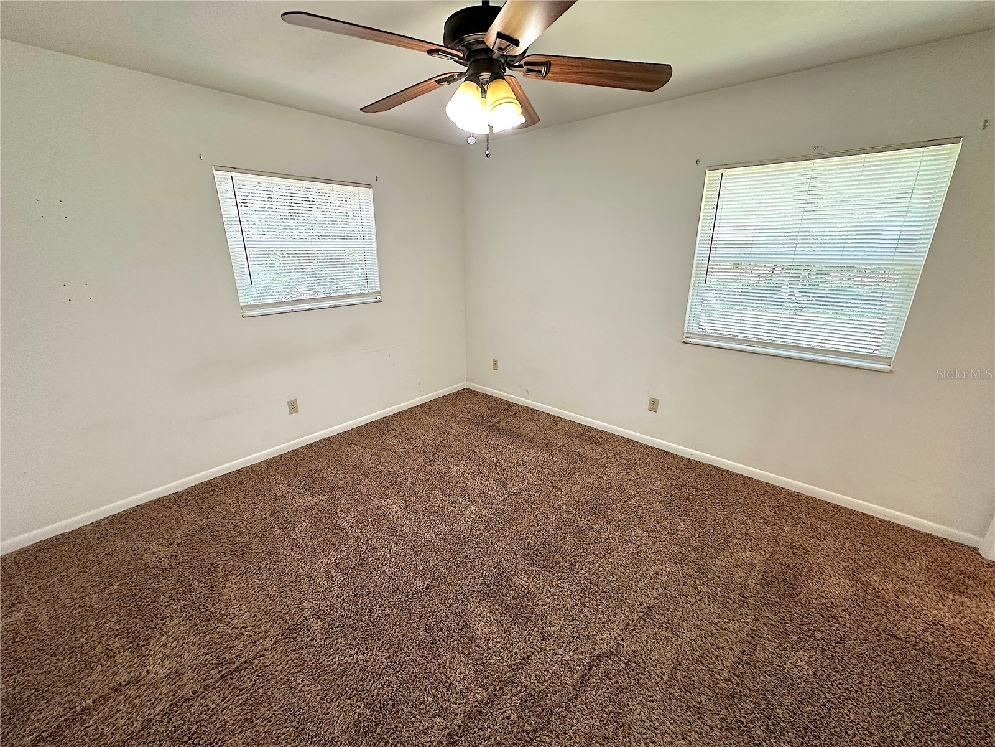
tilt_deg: -17.7
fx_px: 402
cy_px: 374
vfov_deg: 85.7
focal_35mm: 14
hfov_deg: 102.1
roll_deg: +0.1
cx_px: 498
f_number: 2.2
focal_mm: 2.22
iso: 250
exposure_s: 1/120
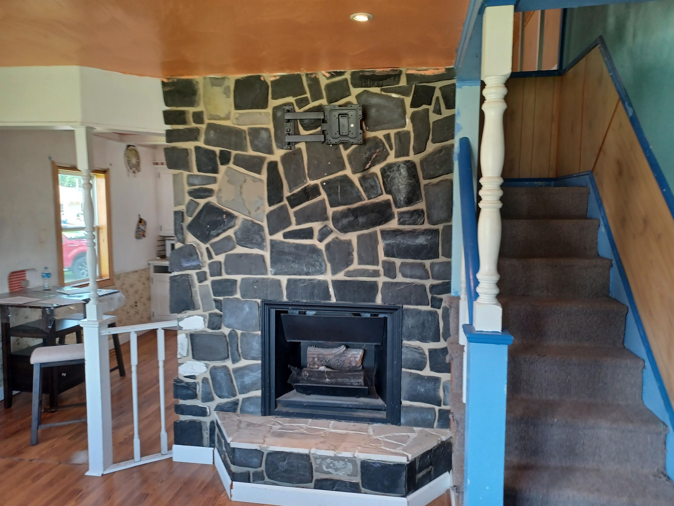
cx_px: 337
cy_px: 253
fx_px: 487
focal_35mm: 25
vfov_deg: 54.9
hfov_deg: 69.4
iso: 320
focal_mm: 4.6
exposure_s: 1/50
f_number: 1.8
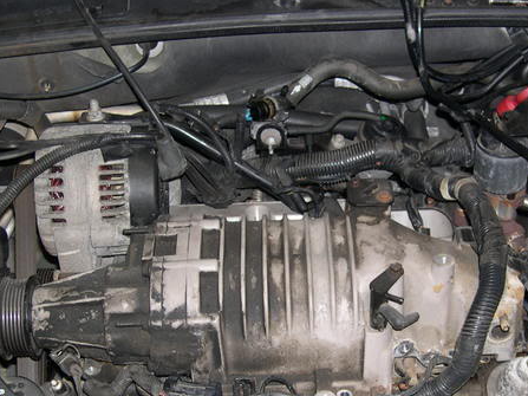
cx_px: 319
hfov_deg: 28.5
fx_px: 1037
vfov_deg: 21.6
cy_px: 249
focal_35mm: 68
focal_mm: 8
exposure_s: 1/60
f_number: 2.8
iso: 100
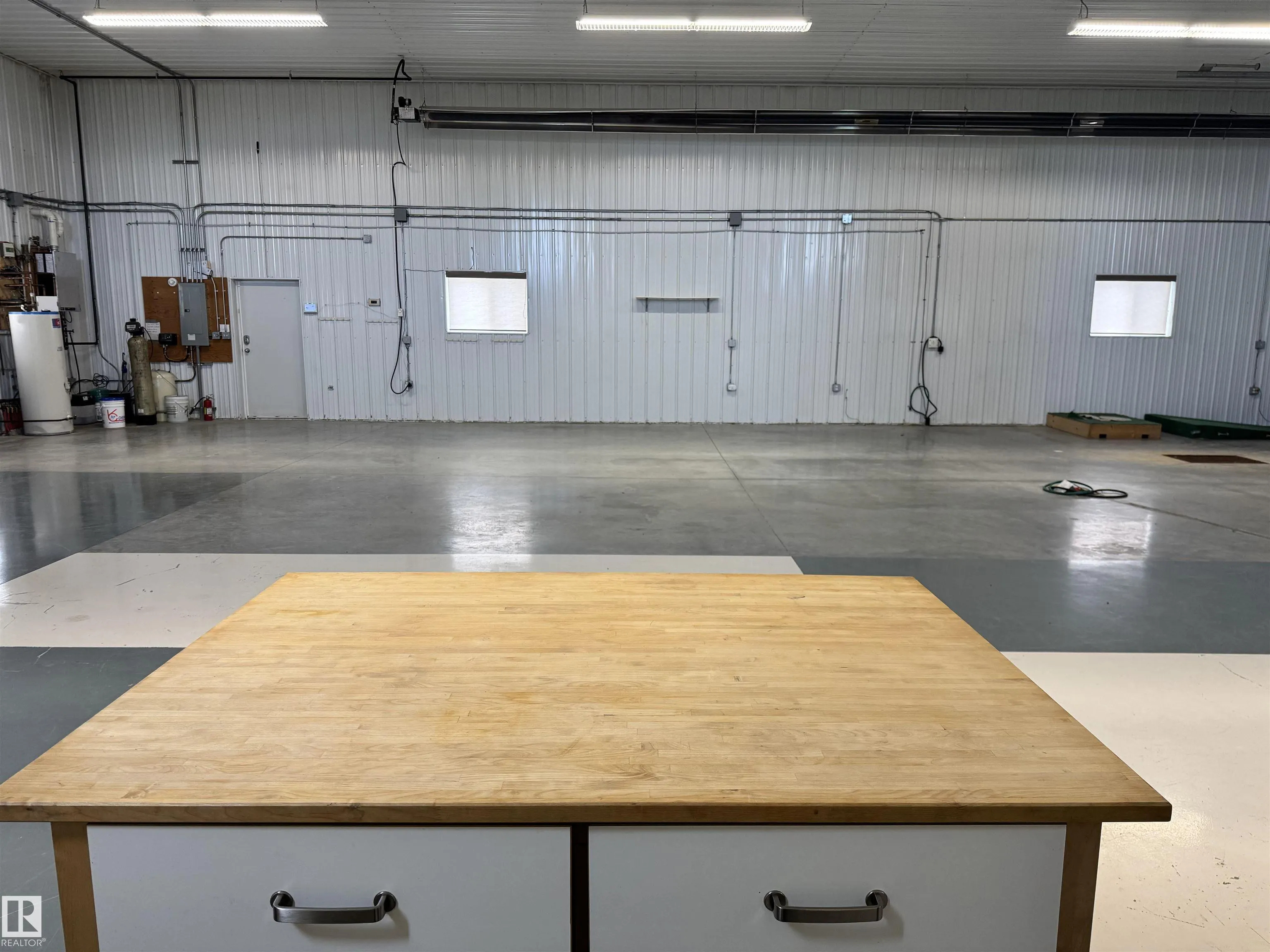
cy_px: 476
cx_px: 635
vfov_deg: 56.8
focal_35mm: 24
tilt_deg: -9.5
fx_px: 881
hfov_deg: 71.6
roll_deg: -0.1
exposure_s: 1/120
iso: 200
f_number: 1.78
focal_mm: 6.76
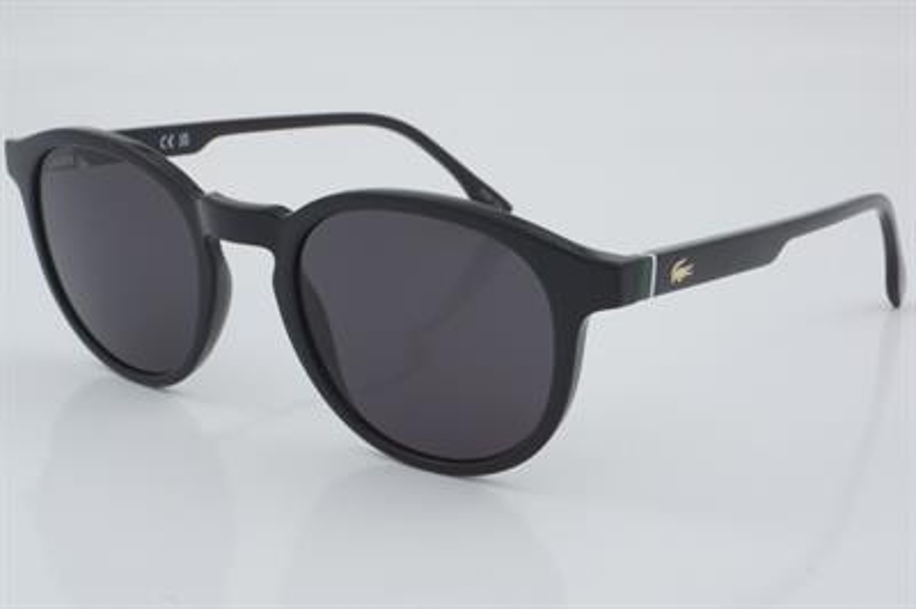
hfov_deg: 27.0
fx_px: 1907
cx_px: 458
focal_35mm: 75
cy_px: 304
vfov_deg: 18.2
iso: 100
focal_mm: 50
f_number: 32
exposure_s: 1/3
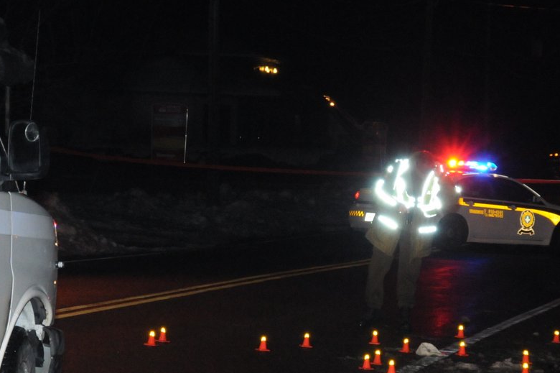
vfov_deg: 5.6
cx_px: 396
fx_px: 3824
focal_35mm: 246
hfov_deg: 8.4
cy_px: 260
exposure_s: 1/60
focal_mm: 80
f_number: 9
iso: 2000
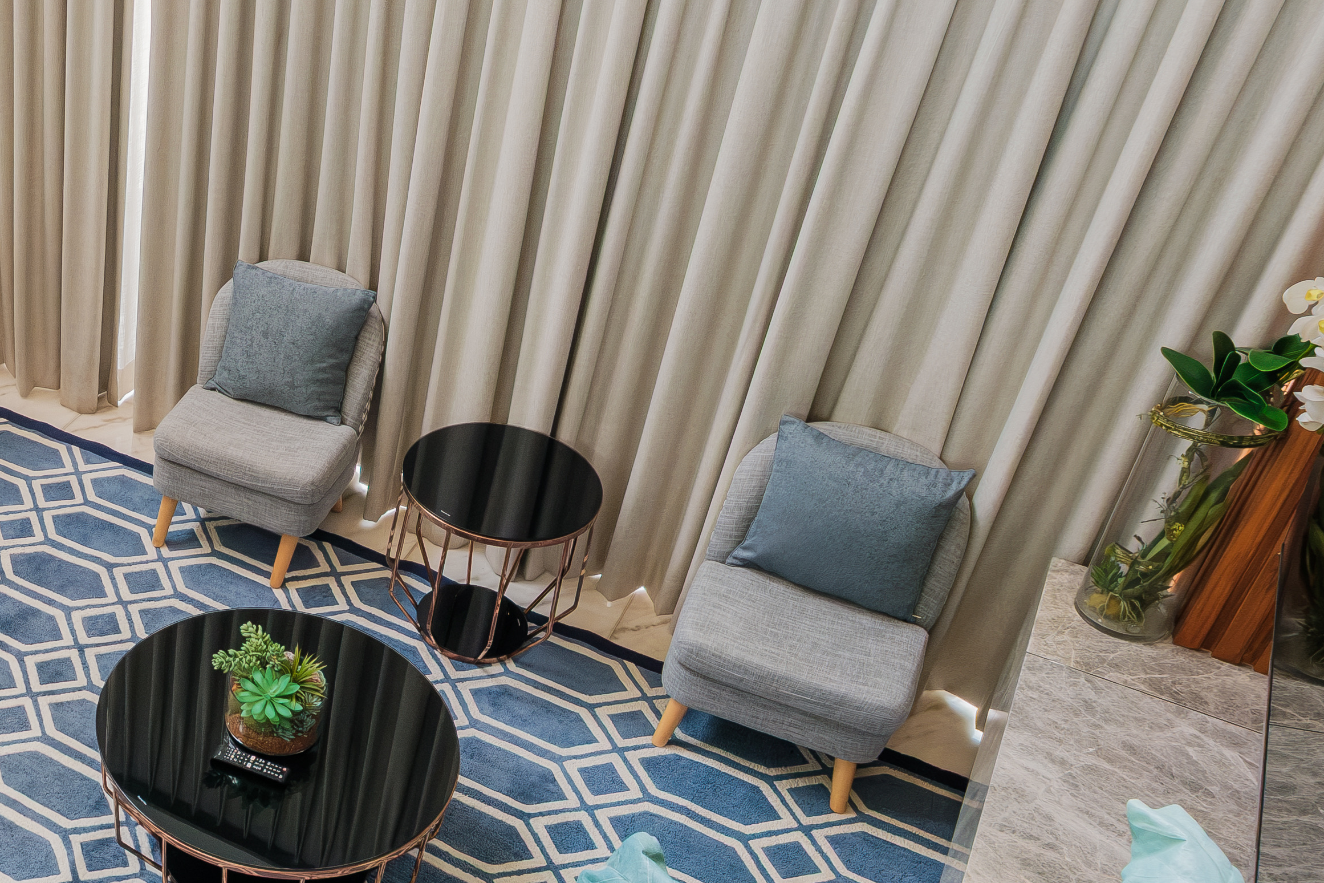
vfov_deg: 31.2
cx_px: -30
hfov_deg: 39.5
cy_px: 480
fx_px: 1581
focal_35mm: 43
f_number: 8
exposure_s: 1/60
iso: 1250
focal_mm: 10.5
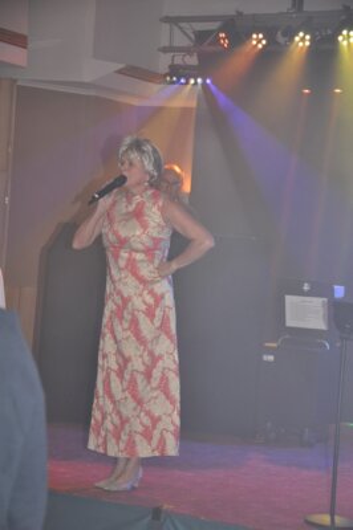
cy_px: 265
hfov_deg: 13.8
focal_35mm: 99
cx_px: 176
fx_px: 1459
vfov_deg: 20.6
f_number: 5.3
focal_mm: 66
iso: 800
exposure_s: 1/60
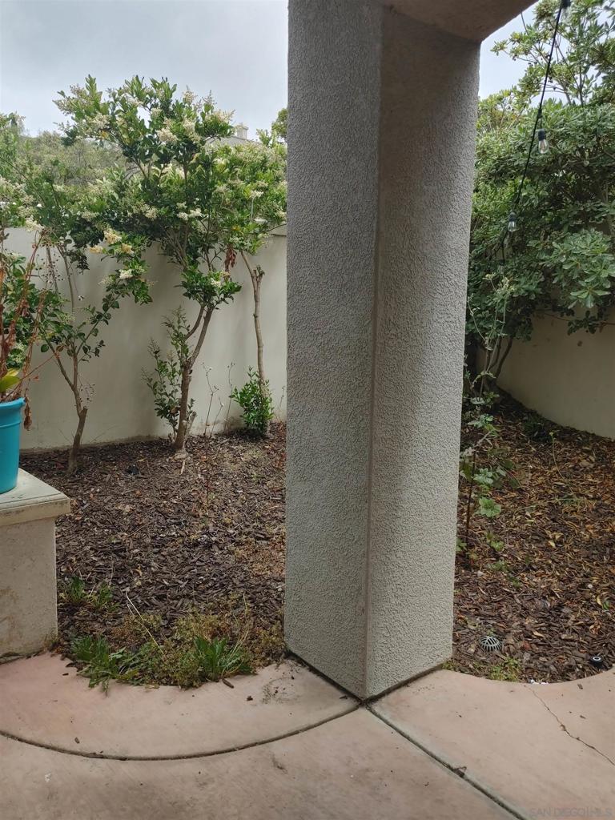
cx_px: 308
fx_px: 616
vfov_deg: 67.3
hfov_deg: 53.1
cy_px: 410
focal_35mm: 26
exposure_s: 1/893
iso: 50
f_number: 1.8
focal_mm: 5.58
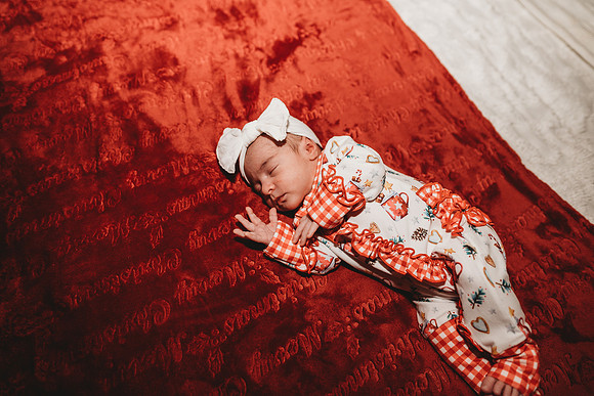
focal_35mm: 24
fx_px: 396
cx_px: 297
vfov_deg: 53.2
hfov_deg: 73.7
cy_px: 198
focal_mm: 24
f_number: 2.8
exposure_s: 1/250
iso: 50
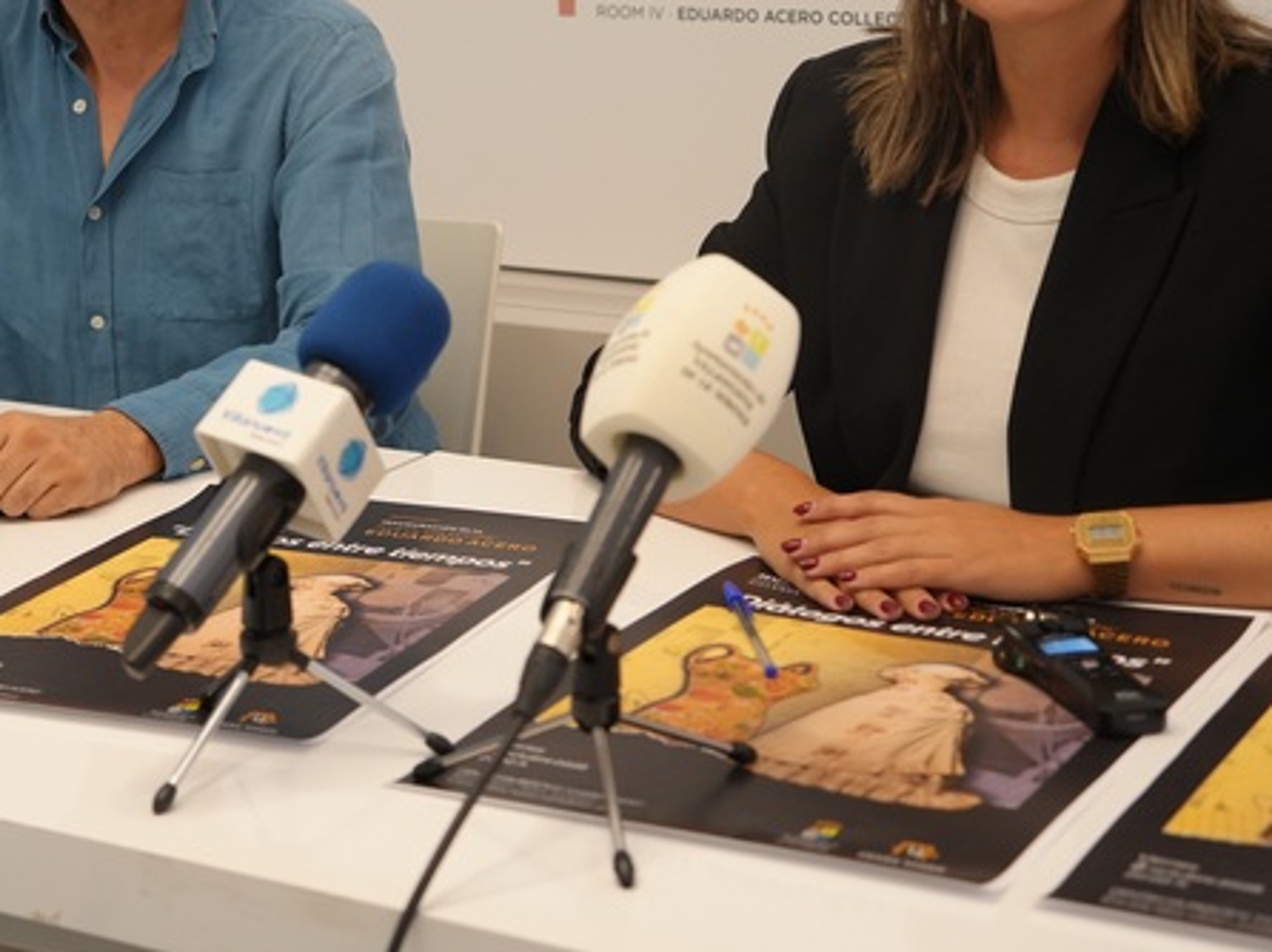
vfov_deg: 21.1
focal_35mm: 69
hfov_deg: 27.9
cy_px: 255
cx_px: 359
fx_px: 2534
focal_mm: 40
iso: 1000
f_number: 4
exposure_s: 1/160
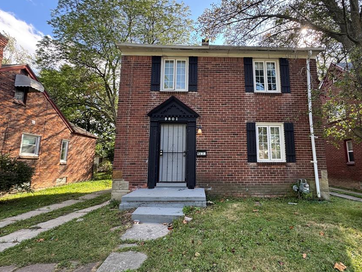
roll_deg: -0.1
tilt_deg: +7.4
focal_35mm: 17
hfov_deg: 90.6
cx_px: 202
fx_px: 178
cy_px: 137
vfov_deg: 74.7
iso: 40
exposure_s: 1/106
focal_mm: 2.22
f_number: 2.2
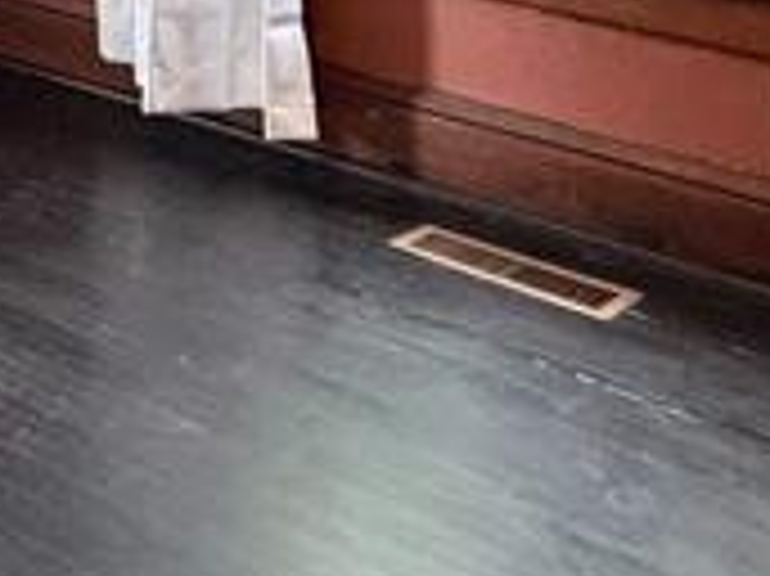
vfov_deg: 15.1
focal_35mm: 84
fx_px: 1867
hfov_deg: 19.7
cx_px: -432
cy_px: -472
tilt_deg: -1.8
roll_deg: +0.0
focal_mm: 2.22
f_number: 2.2
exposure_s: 1/60
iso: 640
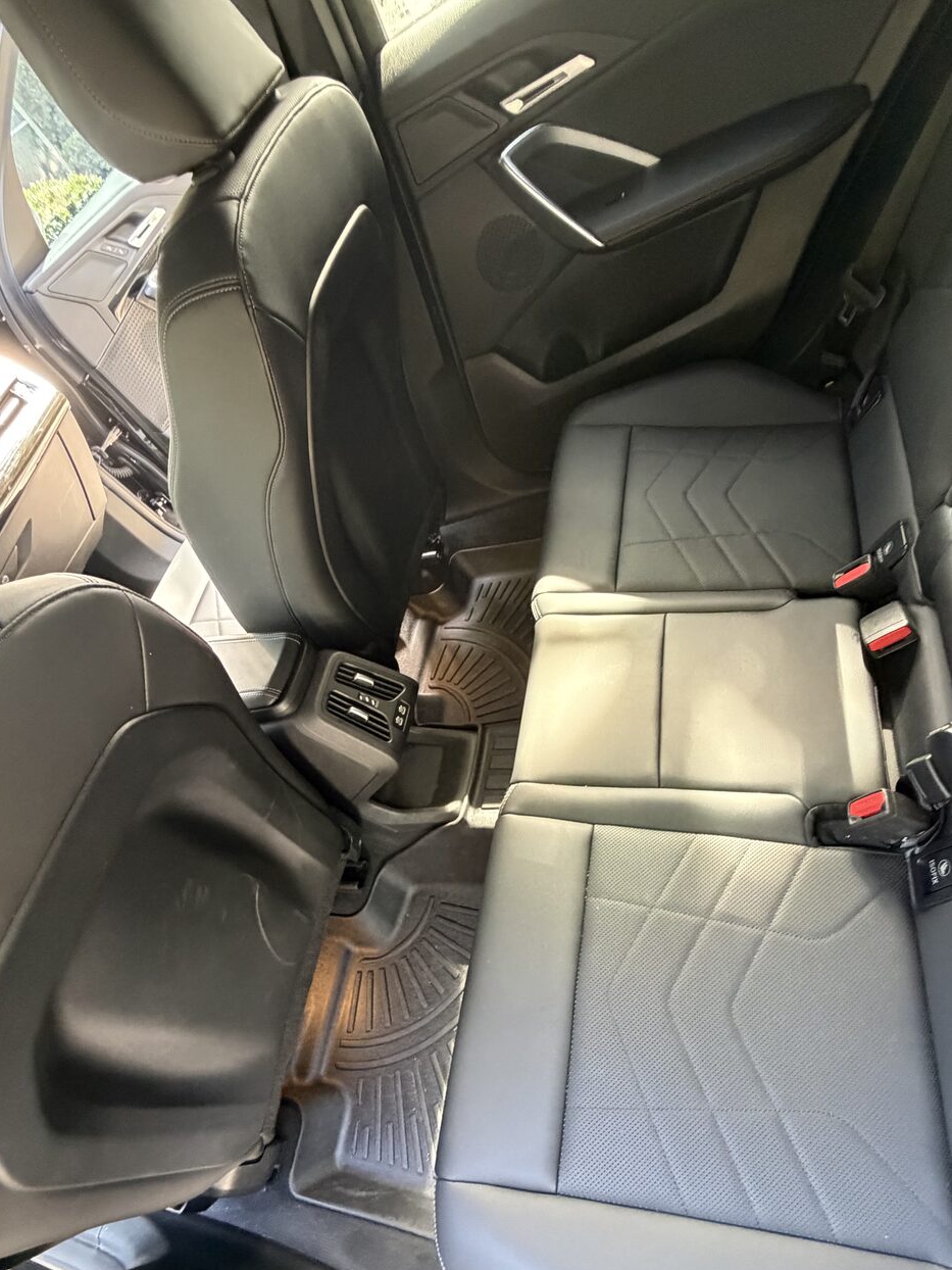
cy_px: 734
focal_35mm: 18
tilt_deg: -50.4
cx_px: 508
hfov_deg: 71.5
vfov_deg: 87.1
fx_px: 660
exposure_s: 1/60
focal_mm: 2.22
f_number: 2.2
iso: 800
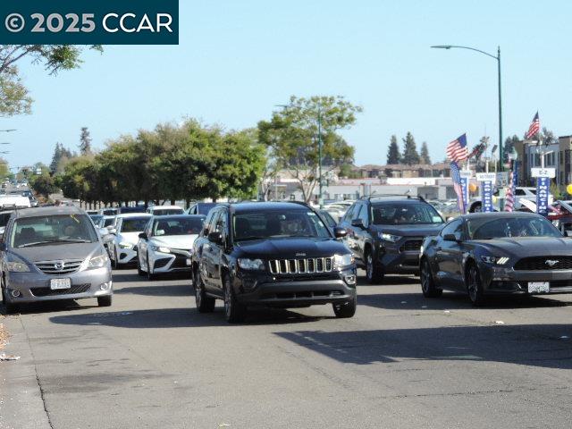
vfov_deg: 14.8
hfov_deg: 19.6
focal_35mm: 100
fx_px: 1652
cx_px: 286
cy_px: 214
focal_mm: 17.8
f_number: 4.1
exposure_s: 1/320
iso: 80
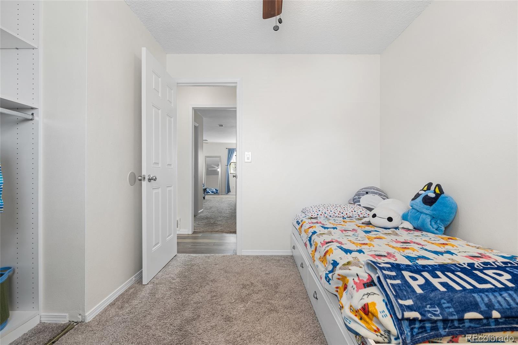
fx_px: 230
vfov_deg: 73.8
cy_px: 172
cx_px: 259
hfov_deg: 96.7
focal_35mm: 16
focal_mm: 16
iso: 200
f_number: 8
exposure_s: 1
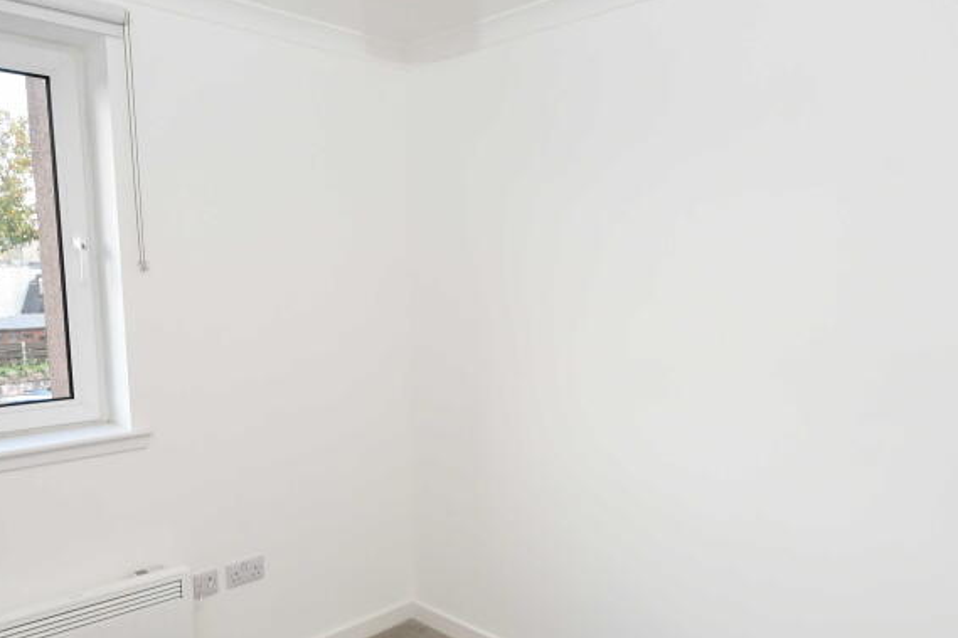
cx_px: 446
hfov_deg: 67.3
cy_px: 381
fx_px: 718
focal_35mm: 27
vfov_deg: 47.6
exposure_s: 1/125
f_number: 9
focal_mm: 10
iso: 1400
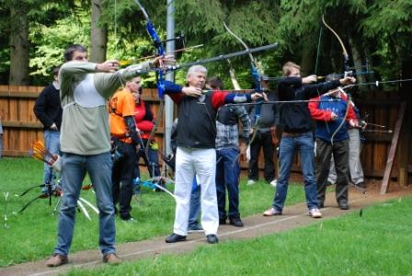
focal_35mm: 93
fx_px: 1066
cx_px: 206
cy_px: 138
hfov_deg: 21.9
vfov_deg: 14.8
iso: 400
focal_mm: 62
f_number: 5.3
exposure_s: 1/125
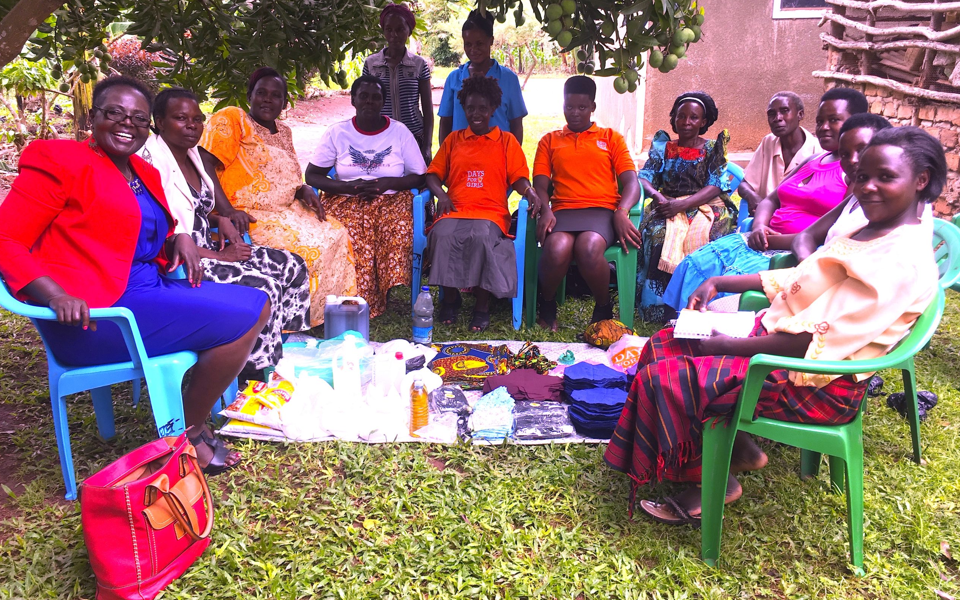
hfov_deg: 61.2
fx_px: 811
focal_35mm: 31
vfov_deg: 40.6
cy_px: 269
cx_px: 479
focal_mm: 4.15
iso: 25
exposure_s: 1/100
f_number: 2.2
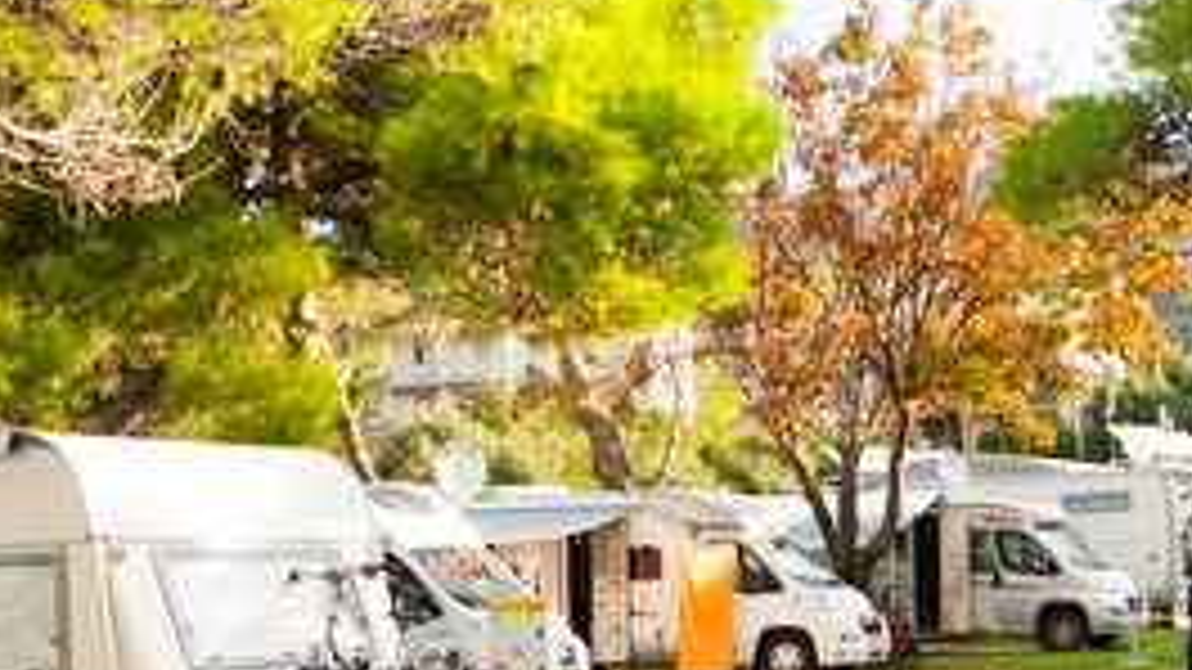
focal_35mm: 71
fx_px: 2244
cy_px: 614
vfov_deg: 16.7
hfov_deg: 29.6
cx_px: 751
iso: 640
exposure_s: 1/2000
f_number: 2.5
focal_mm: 20
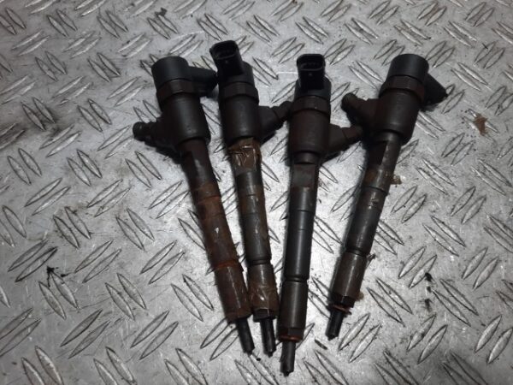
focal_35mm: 25
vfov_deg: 54.9
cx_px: 256
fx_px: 370
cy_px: 192
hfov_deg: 69.4
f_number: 2
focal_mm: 4.6
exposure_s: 1/50
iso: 64
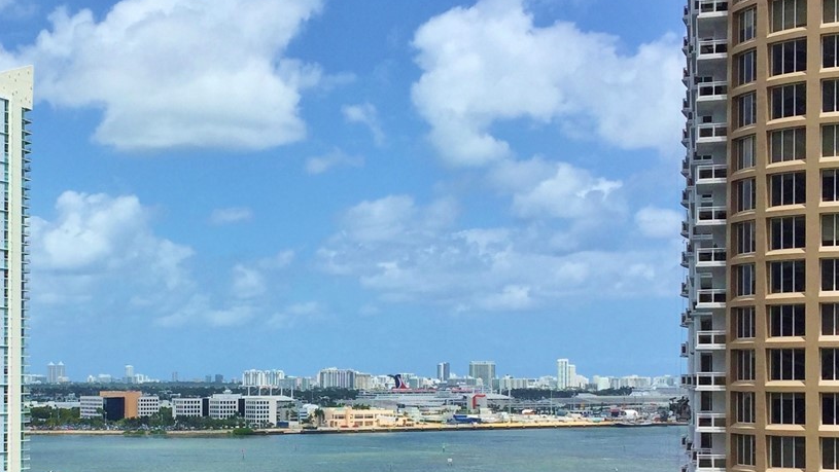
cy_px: 374
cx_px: 222
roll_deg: -0.4
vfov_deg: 19.2
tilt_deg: -0.4
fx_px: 1380
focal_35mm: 62
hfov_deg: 33.2
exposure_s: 1/2825
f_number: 2.2
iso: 32
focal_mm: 4.15
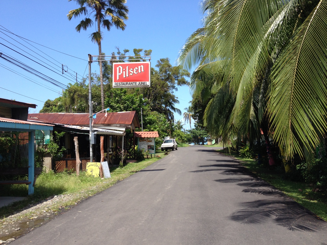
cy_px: 122
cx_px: 164
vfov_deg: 40.7
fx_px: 331
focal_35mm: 35
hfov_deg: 52.6
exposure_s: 1/1042
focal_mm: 4.28
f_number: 2.4
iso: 50
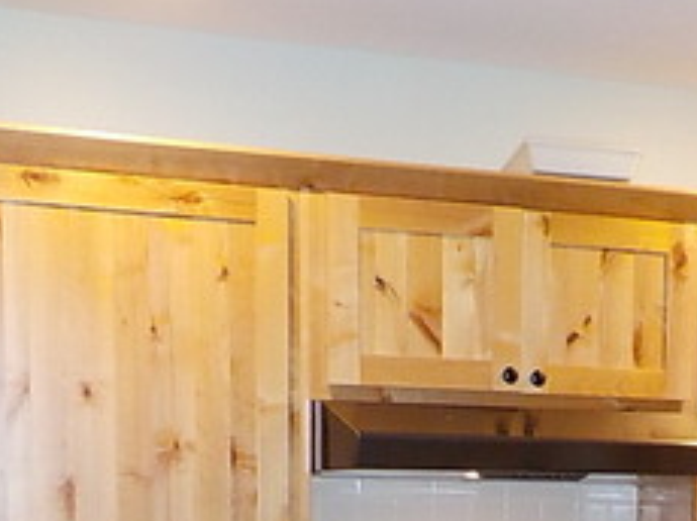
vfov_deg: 15.8
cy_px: 742
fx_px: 1750
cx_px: 680
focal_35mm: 87
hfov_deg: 21.8
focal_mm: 4.1
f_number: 3.3
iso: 250
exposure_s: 1/30
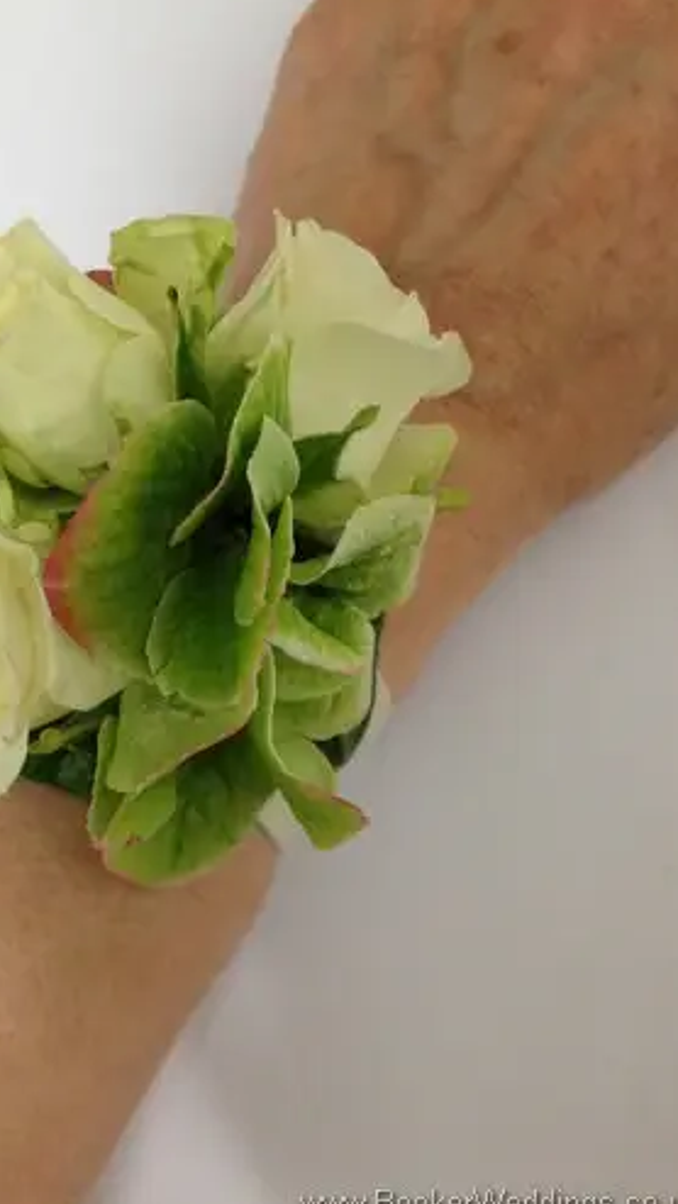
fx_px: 1374
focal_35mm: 43
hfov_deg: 27.5
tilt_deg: -75.2
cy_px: 554
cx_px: 207
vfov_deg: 47.3
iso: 80
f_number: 2.4
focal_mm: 4.28
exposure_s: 1/20
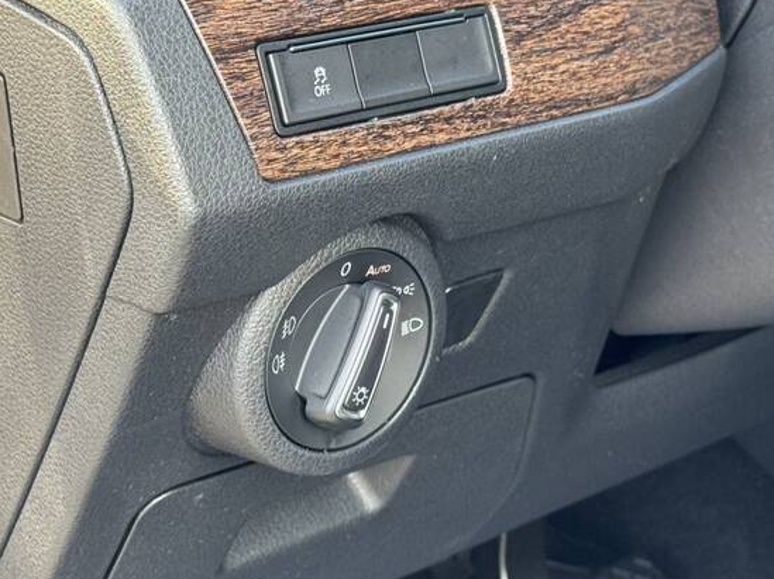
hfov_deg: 18.7
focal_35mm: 105
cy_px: 231
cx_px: 393
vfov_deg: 14.1
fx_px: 2346
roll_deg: -1.3
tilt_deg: -21.8
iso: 100
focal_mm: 6.76
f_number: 1.78
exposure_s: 1/96
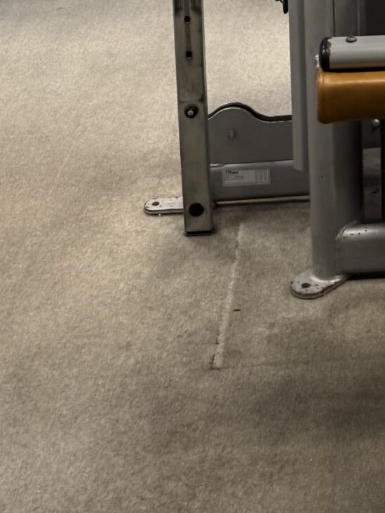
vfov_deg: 19.7
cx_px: 500
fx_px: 1245
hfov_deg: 16.6
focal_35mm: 84
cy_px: -288
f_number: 1.78
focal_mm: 6.76
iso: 160
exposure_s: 1/60
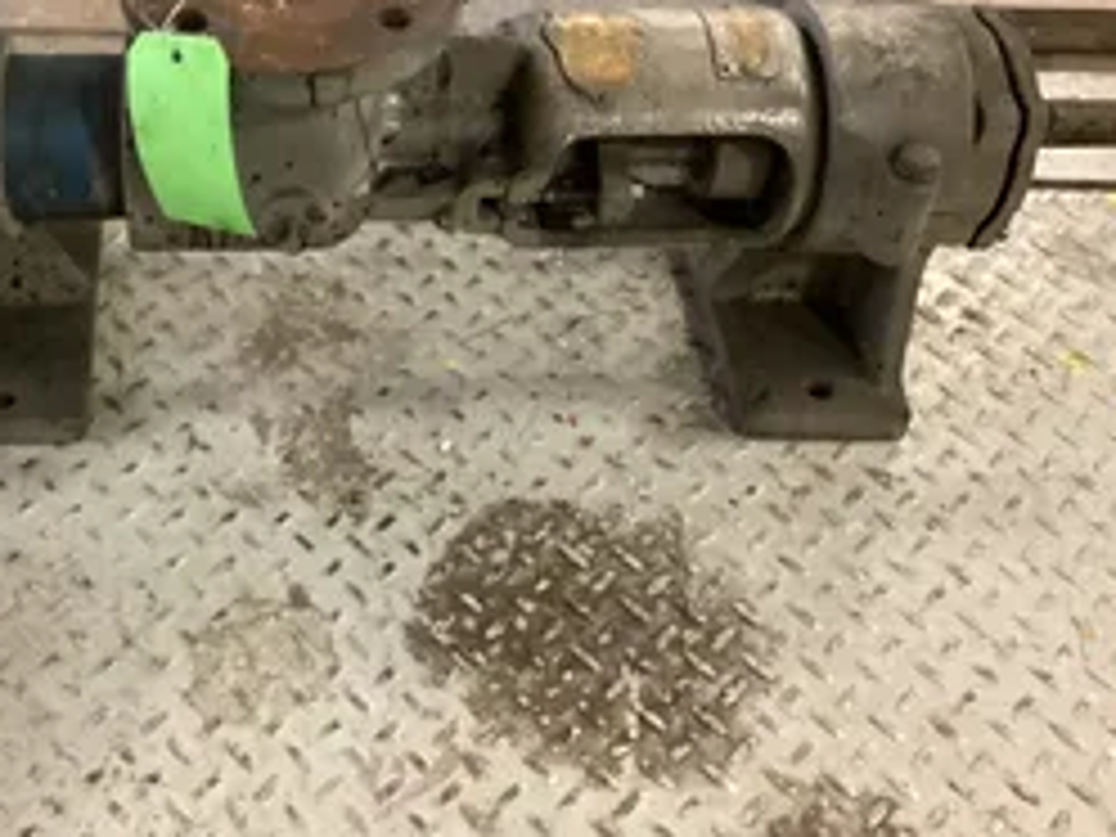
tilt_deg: -46.8
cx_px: 243
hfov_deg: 37.0
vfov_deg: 28.9
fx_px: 1612
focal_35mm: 50
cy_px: 261
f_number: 2.4
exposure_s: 1/30
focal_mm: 3.3
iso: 640
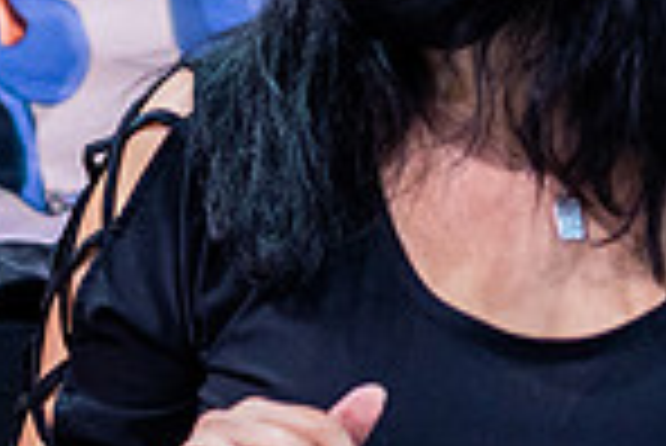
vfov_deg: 6.7
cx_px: -634
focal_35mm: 202
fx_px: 3741
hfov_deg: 9.5
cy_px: -209
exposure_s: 1/320
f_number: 2.5
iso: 2000
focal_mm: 50
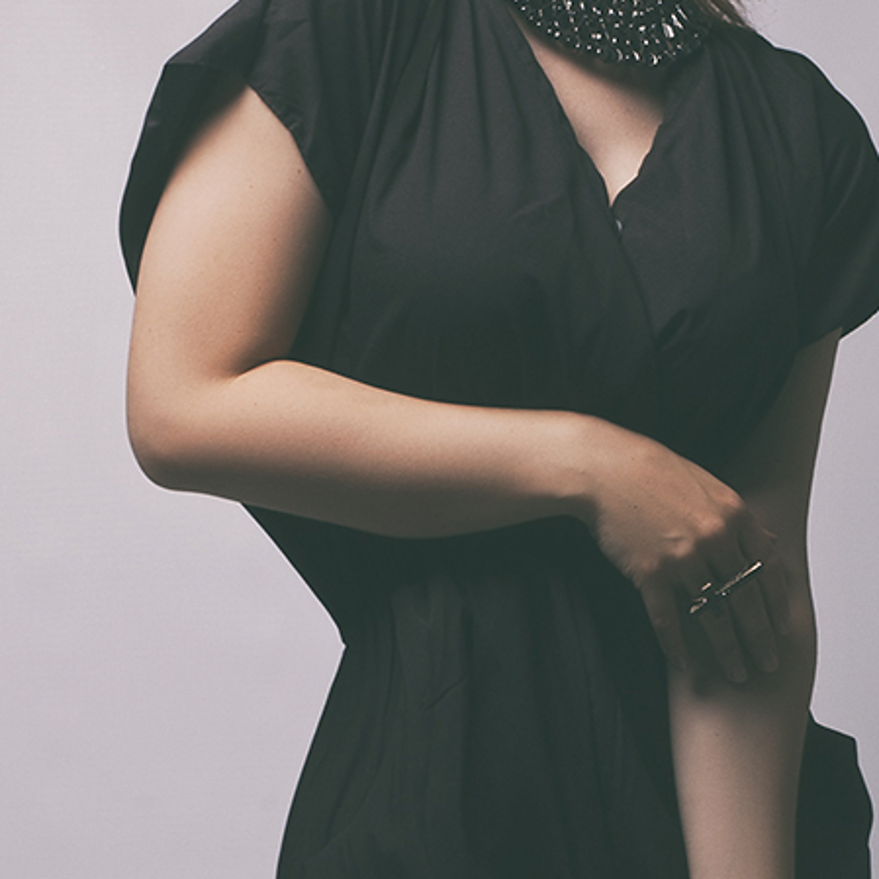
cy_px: 979
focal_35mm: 227
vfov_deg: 7.7
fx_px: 6521
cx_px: 548
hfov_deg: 7.7
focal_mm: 50
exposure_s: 1/500
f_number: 16
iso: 200
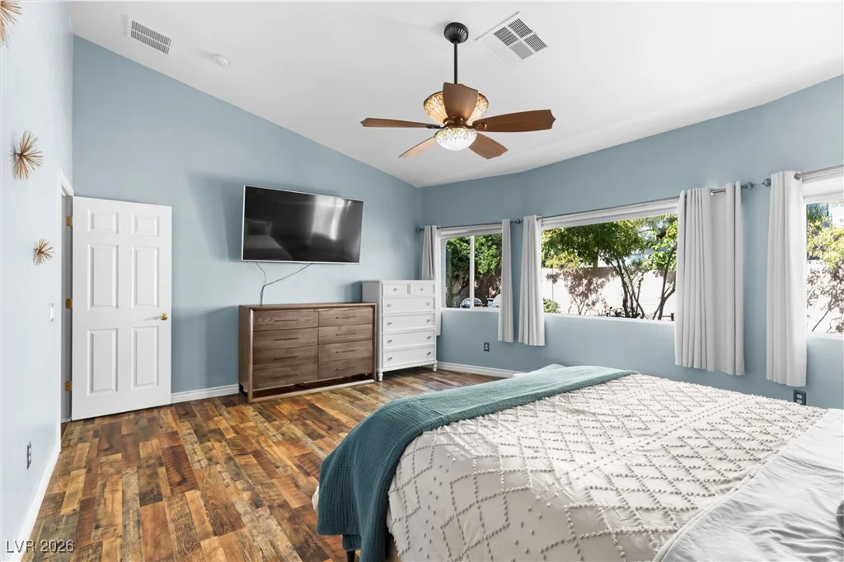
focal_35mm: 17
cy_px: 281
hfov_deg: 93.3
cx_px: 422
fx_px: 398
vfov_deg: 70.4
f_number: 8
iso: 400
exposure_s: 1/4
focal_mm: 17
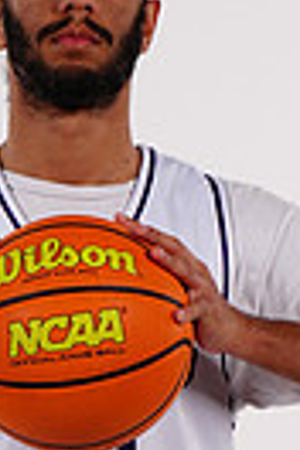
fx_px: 7362
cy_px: 699
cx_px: 63
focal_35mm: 589
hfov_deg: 2.3
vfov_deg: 3.5
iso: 200
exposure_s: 1/500
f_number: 9
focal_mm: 134
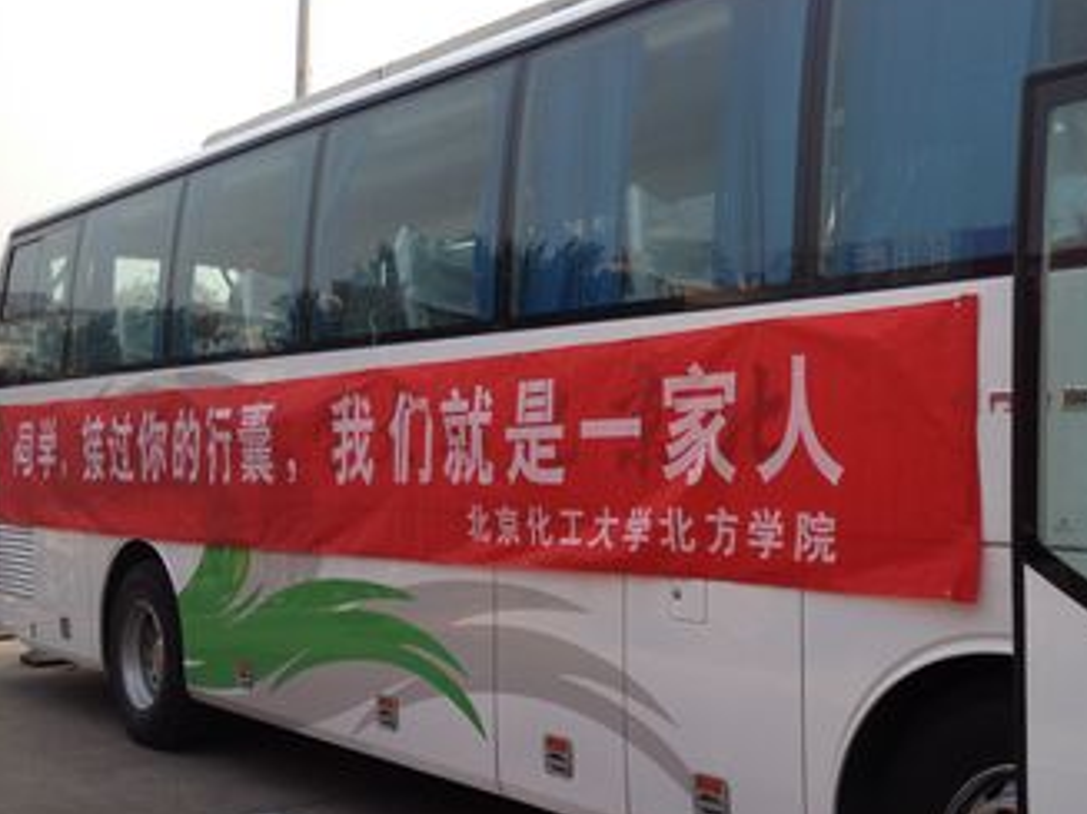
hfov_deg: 41.7
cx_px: 691
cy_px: 424
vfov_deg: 32.2
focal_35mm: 45
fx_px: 1413
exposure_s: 1/726
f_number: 2.4
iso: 64
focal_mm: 4.28
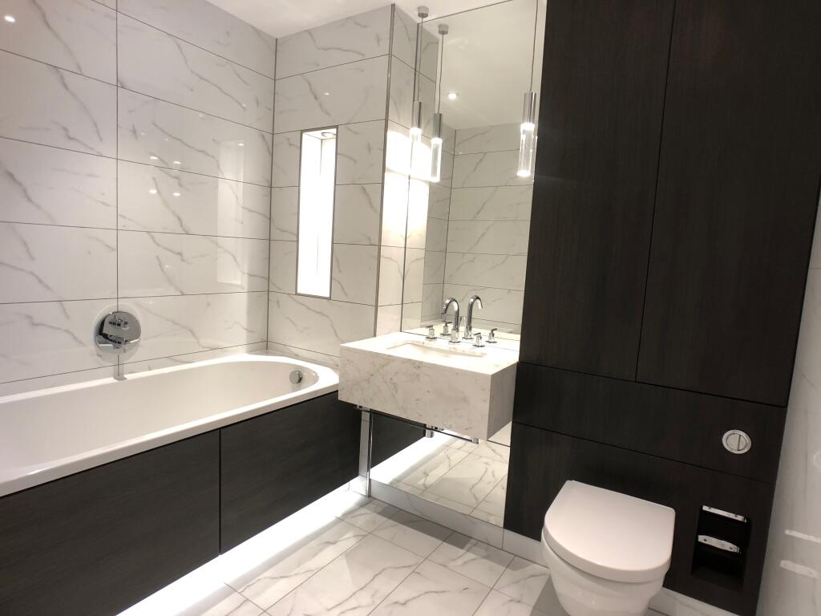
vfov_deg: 49.7
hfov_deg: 63.4
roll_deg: -3.0
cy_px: 308
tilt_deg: -5.8
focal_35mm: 28
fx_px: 664
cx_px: 410
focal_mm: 4
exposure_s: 1/17
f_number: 1.8
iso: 50
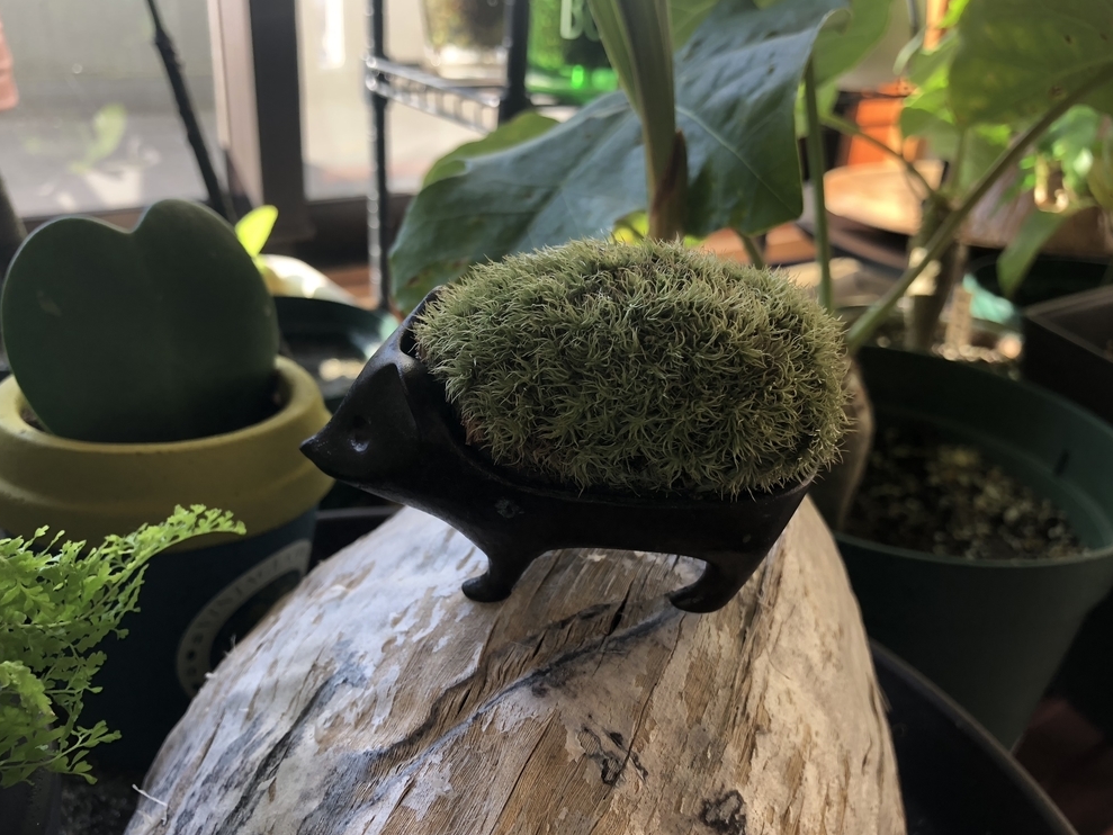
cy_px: 425
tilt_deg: -26.5
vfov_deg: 48.2
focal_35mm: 29
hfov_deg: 61.6
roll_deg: -1.9
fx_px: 933
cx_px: 539
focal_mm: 3.99
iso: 50
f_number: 1.8
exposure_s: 1/120
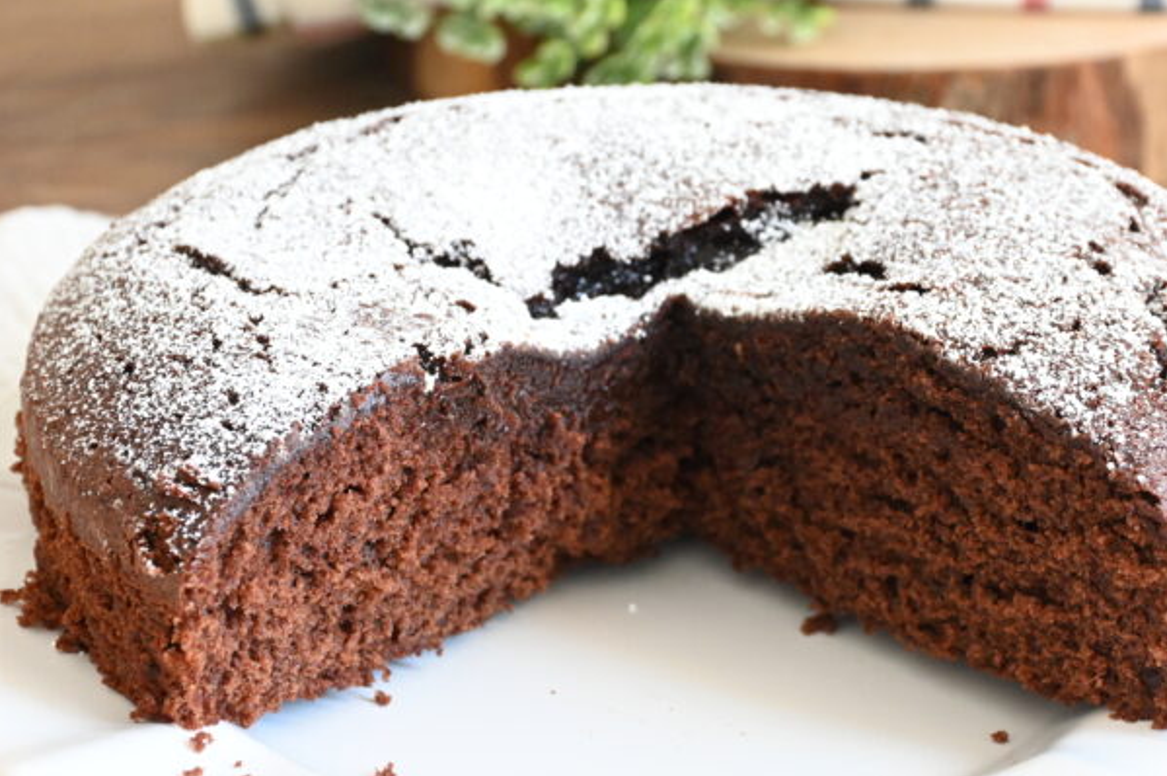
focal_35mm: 119
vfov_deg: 11.5
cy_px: 354
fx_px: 3853
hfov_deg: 17.2
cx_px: 686
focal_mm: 66
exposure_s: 1/40
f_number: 10
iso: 2500
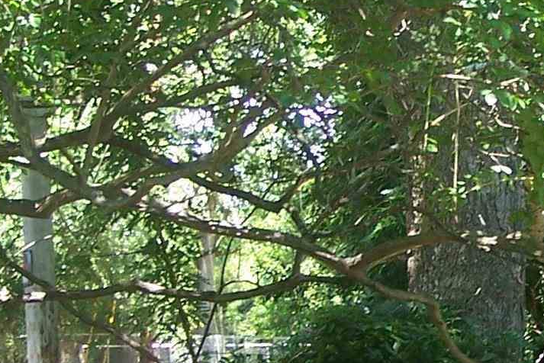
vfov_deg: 8.7
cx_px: 464
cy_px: 218
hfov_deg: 13.0
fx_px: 2373
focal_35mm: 157
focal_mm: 6.3
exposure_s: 1/60
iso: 80
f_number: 2.8
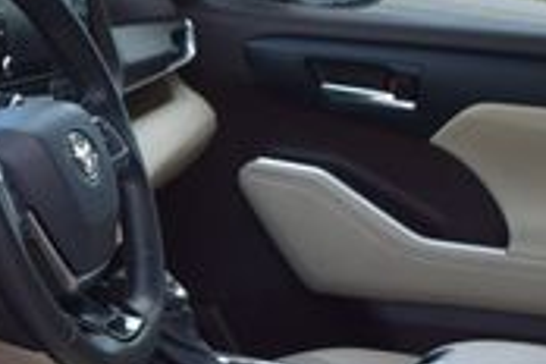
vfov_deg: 9.6
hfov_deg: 14.7
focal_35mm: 138
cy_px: 555
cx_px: 28
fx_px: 2090
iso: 400
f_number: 7.1
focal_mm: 25
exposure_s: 1/30
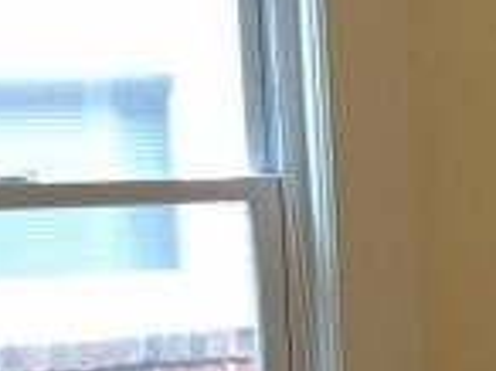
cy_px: 337
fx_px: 2275
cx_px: 951
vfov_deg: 9.3
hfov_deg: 11.4
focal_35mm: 159
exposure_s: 1/30
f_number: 2.2
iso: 100
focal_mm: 4.15
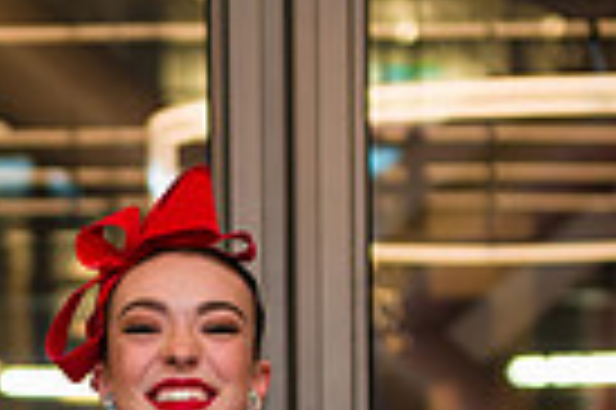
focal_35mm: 296
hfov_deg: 7.0
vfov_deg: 4.6
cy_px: 707
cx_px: 207
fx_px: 5059
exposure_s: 1/160
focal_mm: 70
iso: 400
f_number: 3.2
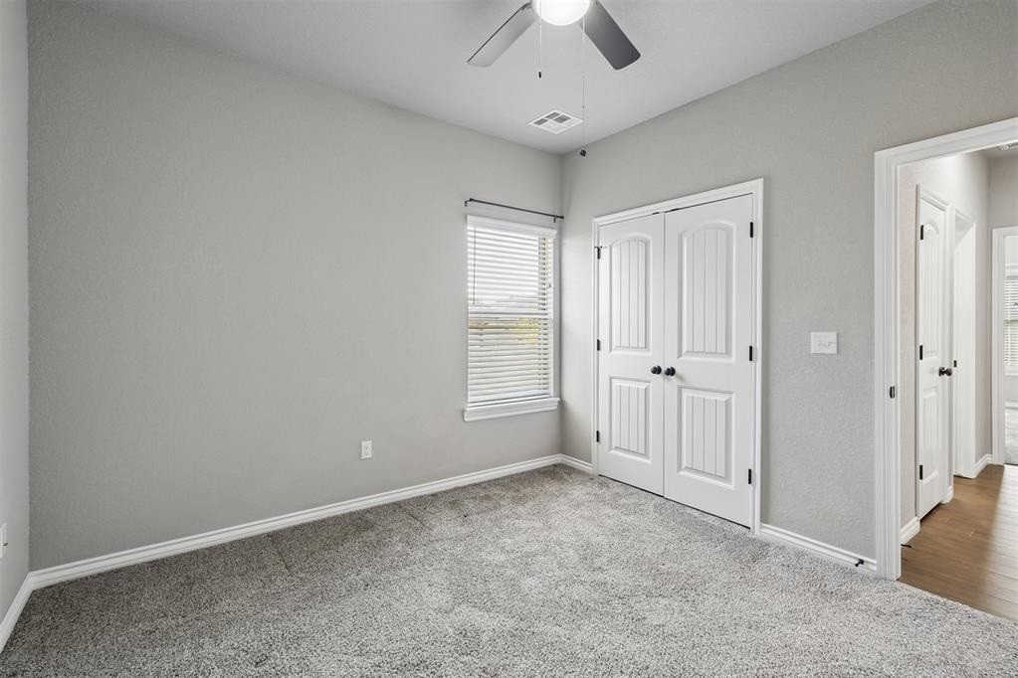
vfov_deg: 73.7
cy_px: 339
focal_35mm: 16
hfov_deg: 96.7
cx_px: 509
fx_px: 452
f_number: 8
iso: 200
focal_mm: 16
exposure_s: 1/8
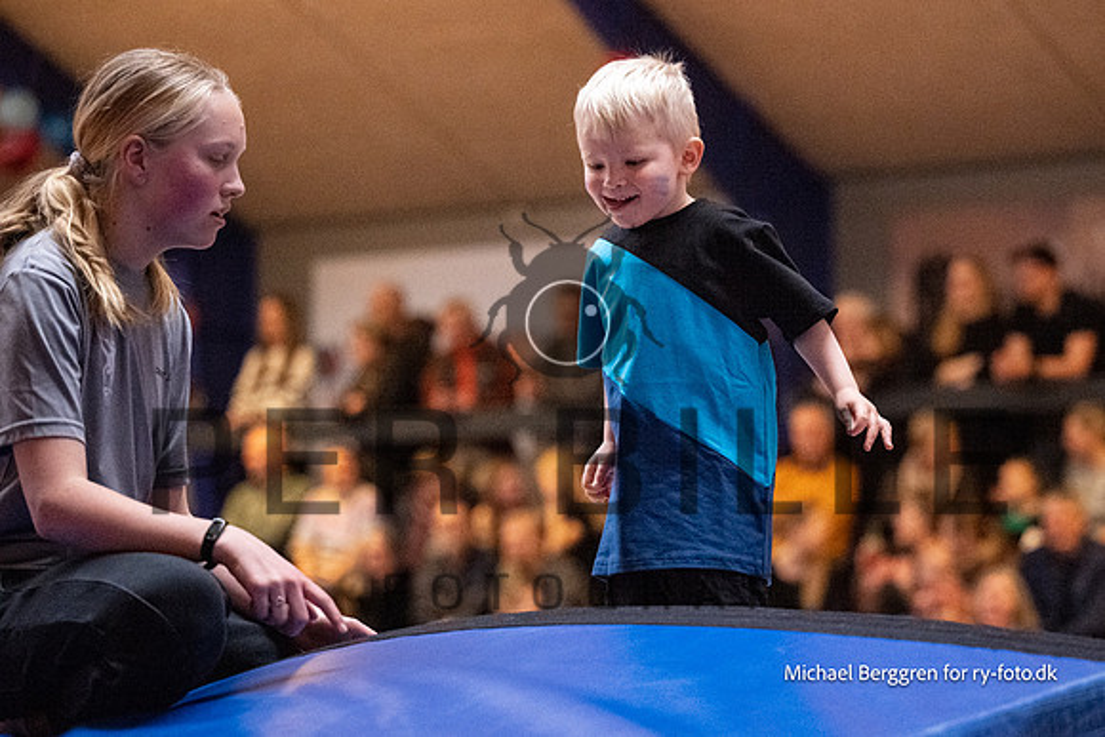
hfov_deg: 15.3
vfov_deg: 10.2
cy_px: 300
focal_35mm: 134
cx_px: 674
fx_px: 4119
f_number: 2.8
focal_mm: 110
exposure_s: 1/1250
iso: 16000
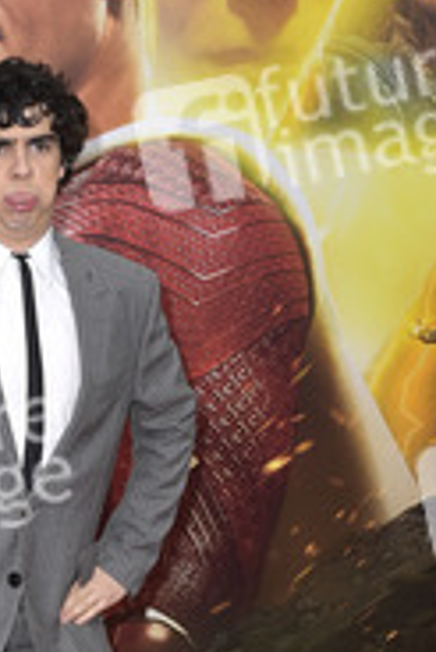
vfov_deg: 22.4
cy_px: 659
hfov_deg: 15.4
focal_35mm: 87
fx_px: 1577
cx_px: -5
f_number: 6.3
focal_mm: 40
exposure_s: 1/250
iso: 320
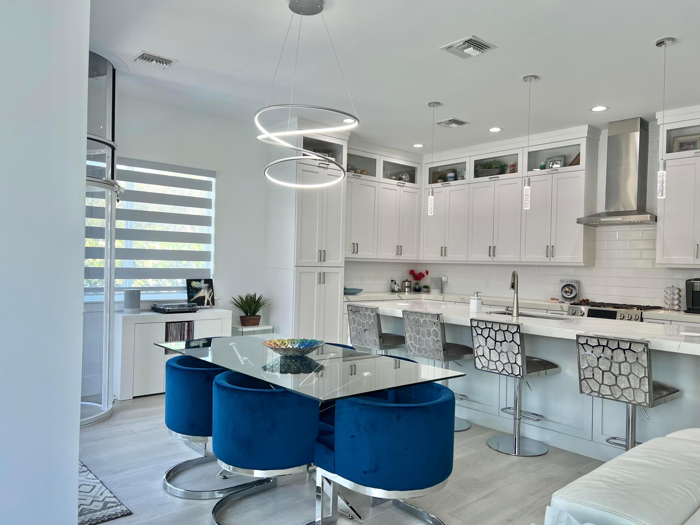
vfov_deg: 53.1
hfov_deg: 67.3
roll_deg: -1.7
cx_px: 350
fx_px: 526
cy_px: 262
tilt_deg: -0.8
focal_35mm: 26
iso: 40
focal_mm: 5.7
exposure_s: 1/169
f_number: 1.5
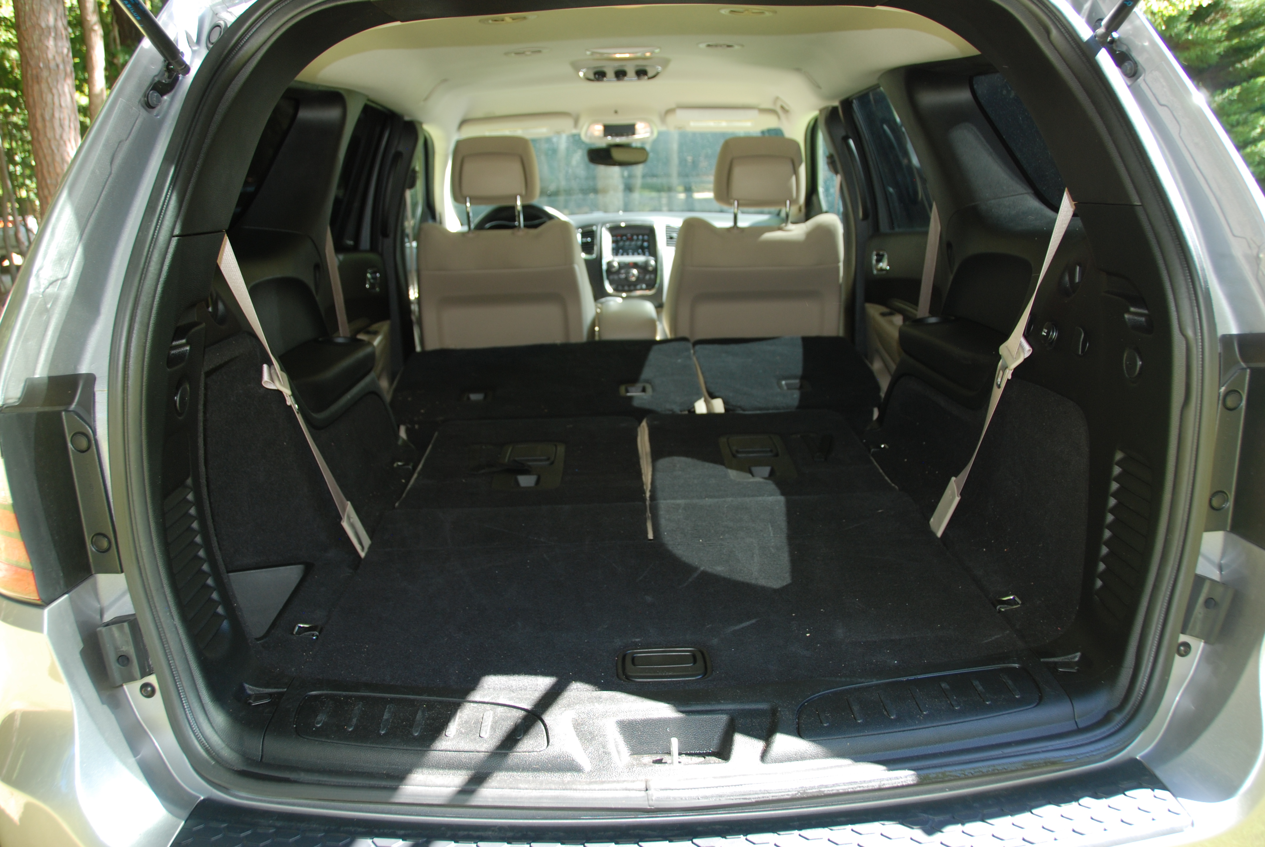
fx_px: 950
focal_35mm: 27
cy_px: 424
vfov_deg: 48.0
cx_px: 632
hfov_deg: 67.3
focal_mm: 18
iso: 200
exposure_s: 1/60
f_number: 3.5
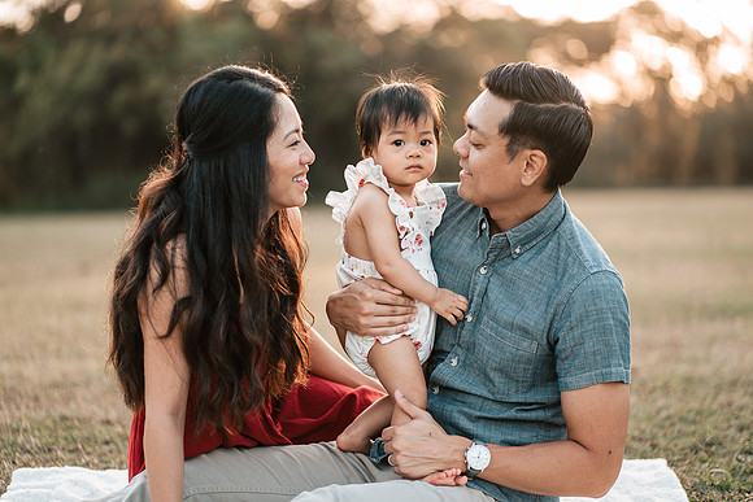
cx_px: 376
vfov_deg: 16.1
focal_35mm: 85
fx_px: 1778
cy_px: 251
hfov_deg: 23.9
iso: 80
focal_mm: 85
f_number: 1.8
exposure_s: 1/250
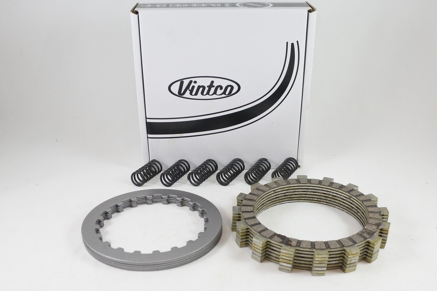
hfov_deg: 63.6
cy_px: 146
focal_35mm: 29
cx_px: 218
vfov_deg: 45.0
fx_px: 352
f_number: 3.8
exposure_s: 1/125
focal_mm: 11
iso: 400
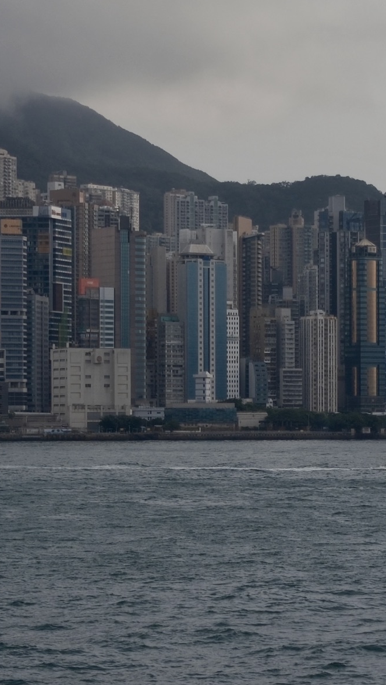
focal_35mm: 56
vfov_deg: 37.2
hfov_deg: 21.1
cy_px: 342
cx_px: 331
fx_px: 1019
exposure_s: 1/2200
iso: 125
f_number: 3.2
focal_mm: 23
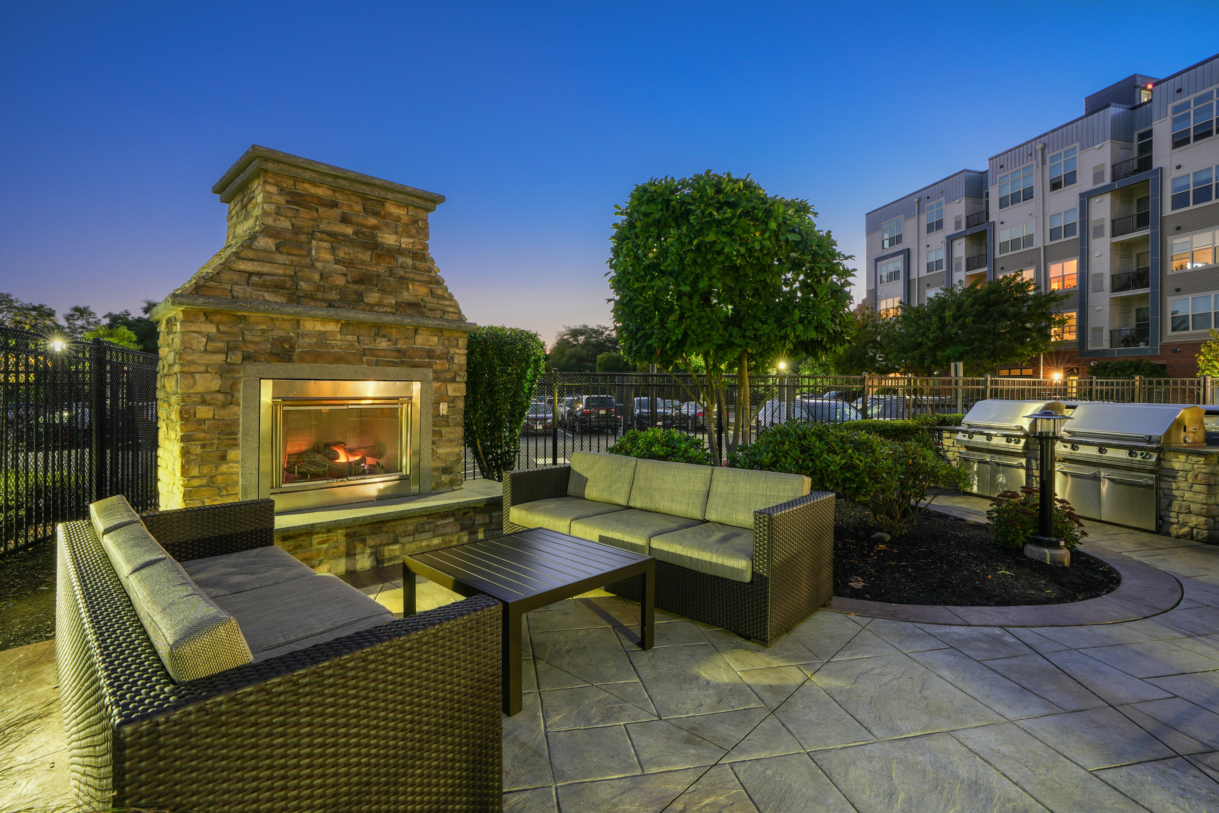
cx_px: 610
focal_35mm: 16
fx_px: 542
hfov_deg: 96.7
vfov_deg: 73.7
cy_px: 406
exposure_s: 13
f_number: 11
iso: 100
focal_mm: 16
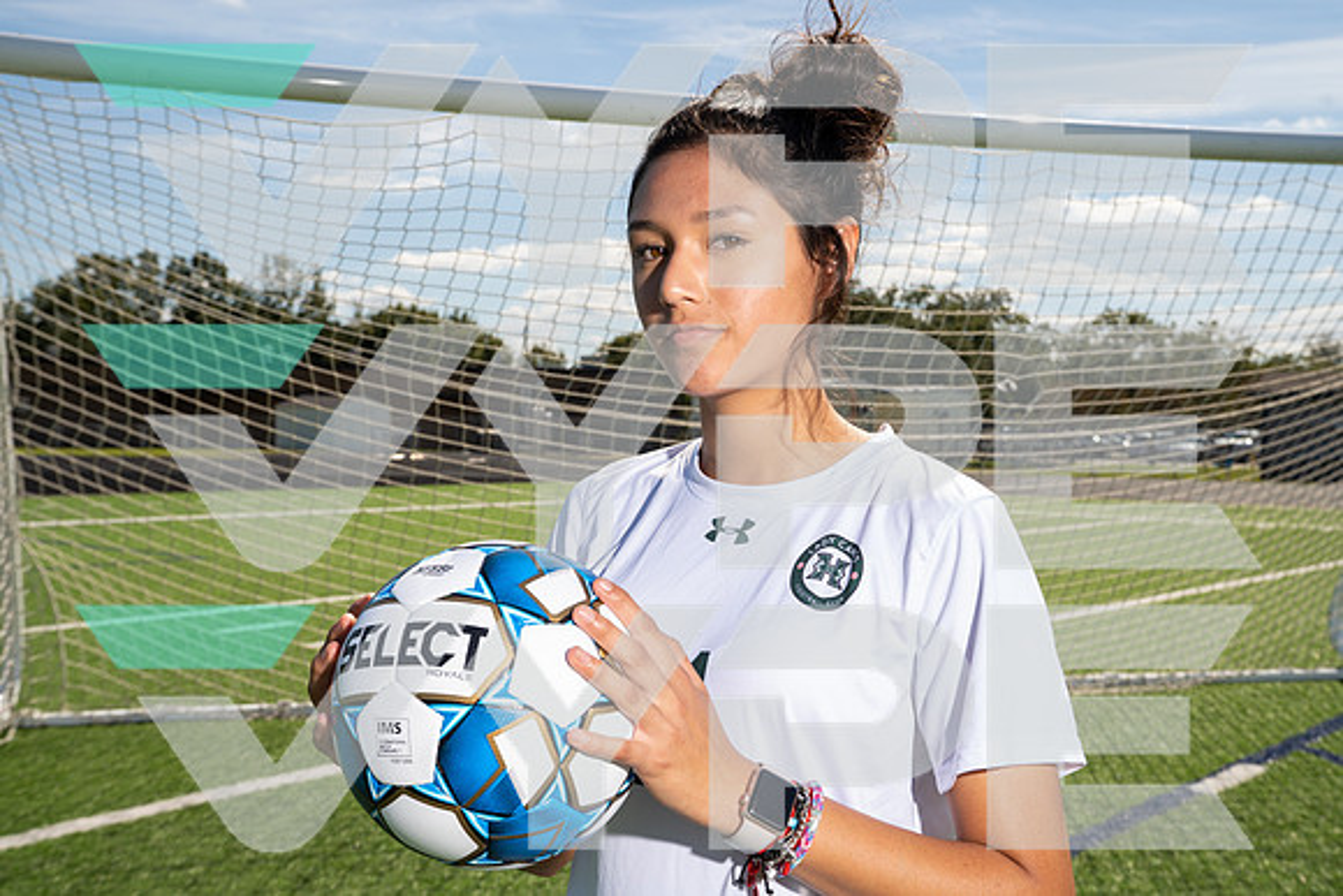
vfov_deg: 32.6
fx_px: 1530
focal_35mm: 41
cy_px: 448
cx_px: 672
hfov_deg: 47.4
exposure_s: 1/250
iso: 100
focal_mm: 41
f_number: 8
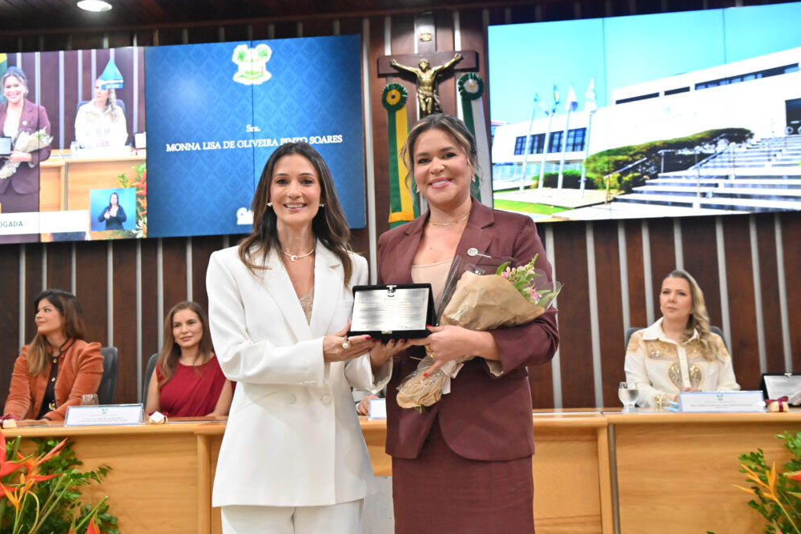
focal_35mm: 45
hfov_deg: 43.6
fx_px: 1001
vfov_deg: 29.9
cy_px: 269
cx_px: 392
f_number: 5.6
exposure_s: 1/200
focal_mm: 44
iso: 5000
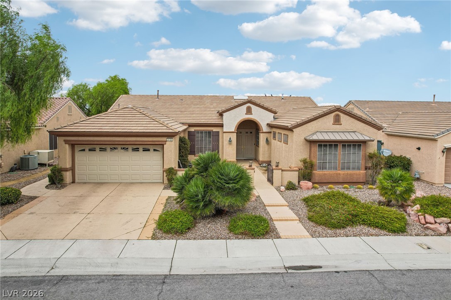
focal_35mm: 22
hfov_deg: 78.6
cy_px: 150
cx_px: 226
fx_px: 275
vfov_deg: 57.2
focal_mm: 8.4
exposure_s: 1/1250
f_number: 2.8
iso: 130
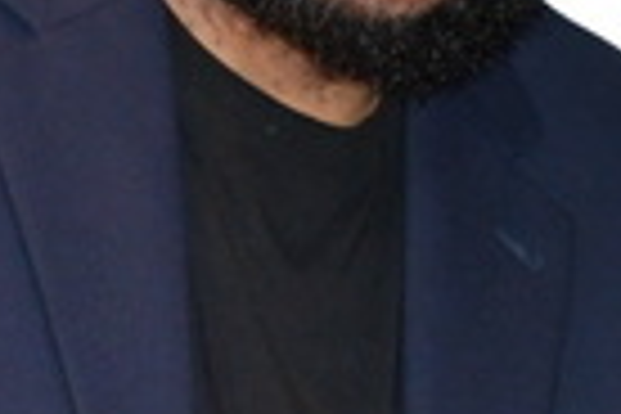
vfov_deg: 3.1
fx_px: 7658
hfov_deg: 4.6
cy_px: 614
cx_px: 1125
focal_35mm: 444
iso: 1250
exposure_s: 1/60
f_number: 4.5
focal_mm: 40
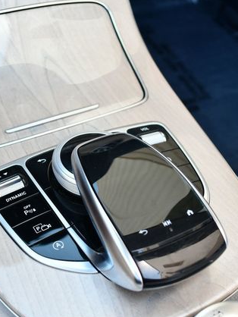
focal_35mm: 53
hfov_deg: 27.5
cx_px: 111
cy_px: 161
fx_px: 485
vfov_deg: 36.2
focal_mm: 18
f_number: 3.5
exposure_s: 1/250
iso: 450
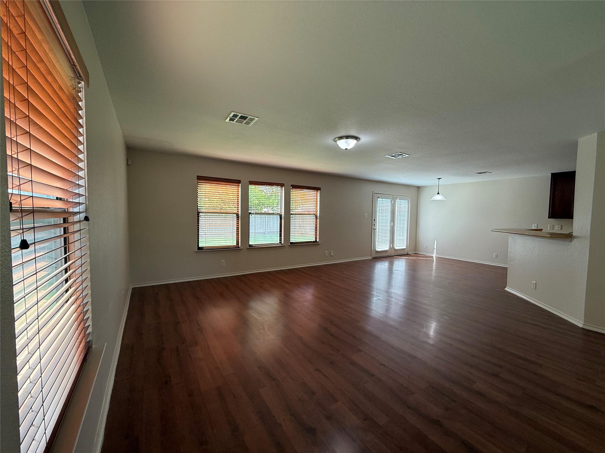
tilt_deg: -2.6
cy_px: 226
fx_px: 245
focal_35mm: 14
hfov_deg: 102.1
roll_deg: -1.7
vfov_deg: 85.7
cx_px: 302
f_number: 2.2
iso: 64
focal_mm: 2.22
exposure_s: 1/120
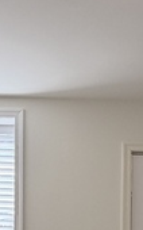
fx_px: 437
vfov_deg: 27.1
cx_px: 123
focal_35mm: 70
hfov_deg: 18.3
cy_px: 250
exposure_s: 1/120
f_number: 2.2
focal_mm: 2.22
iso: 64
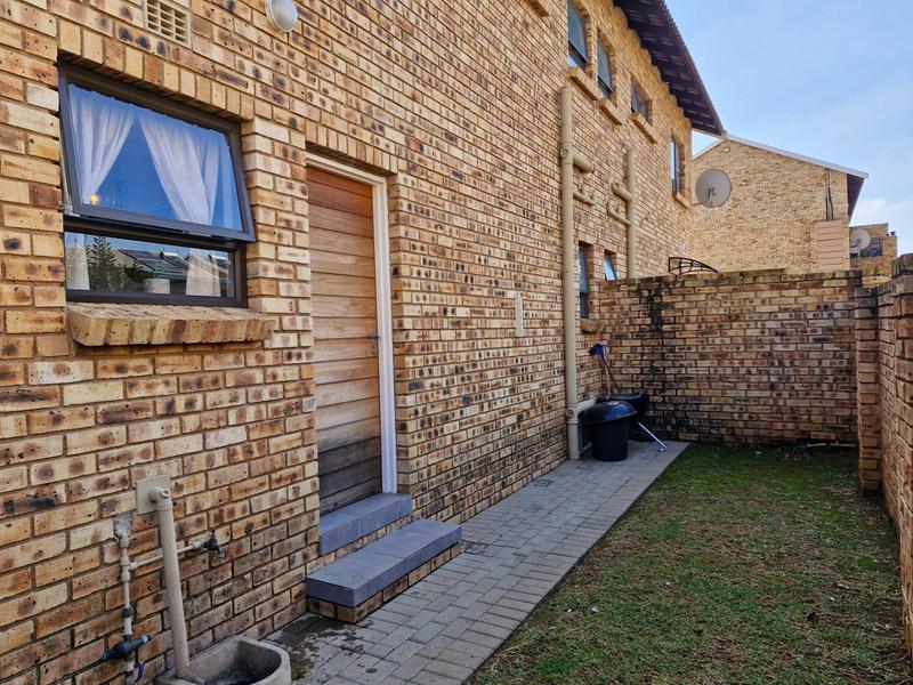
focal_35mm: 23
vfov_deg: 58.9
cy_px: 342
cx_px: 456
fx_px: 607
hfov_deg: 73.9
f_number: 1.8
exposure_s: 1/552
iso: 50
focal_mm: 5.54
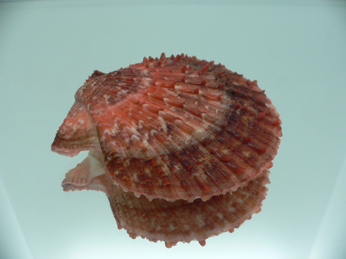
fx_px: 350
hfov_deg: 52.6
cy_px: 130
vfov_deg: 40.7
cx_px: 173
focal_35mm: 35
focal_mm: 4.6
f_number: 2.8
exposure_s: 1/60
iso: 150
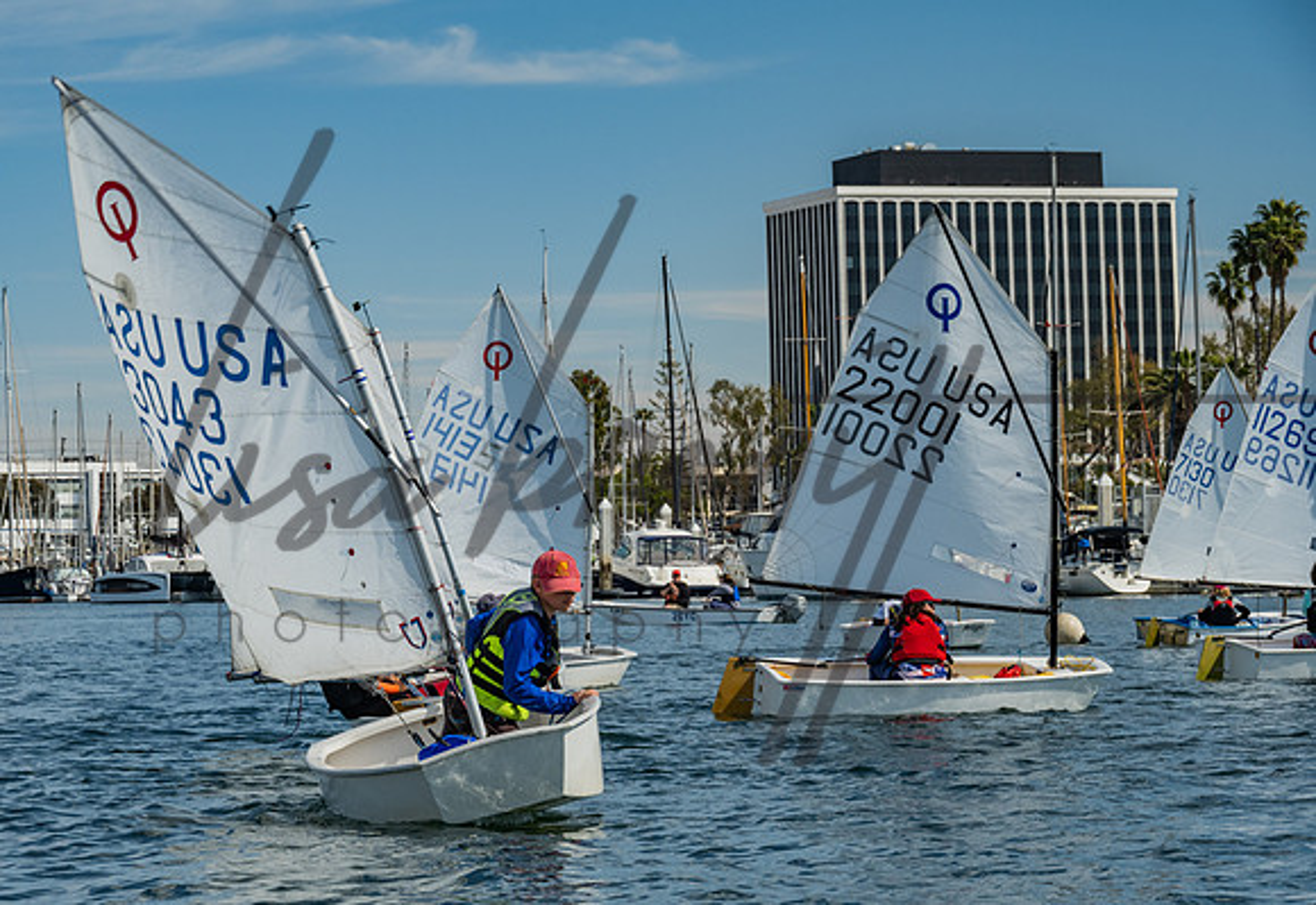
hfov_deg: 19.0
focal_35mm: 107
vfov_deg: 13.1
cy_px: 531
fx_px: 3932
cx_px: 516
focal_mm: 88
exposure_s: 1/250
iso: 250
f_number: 10
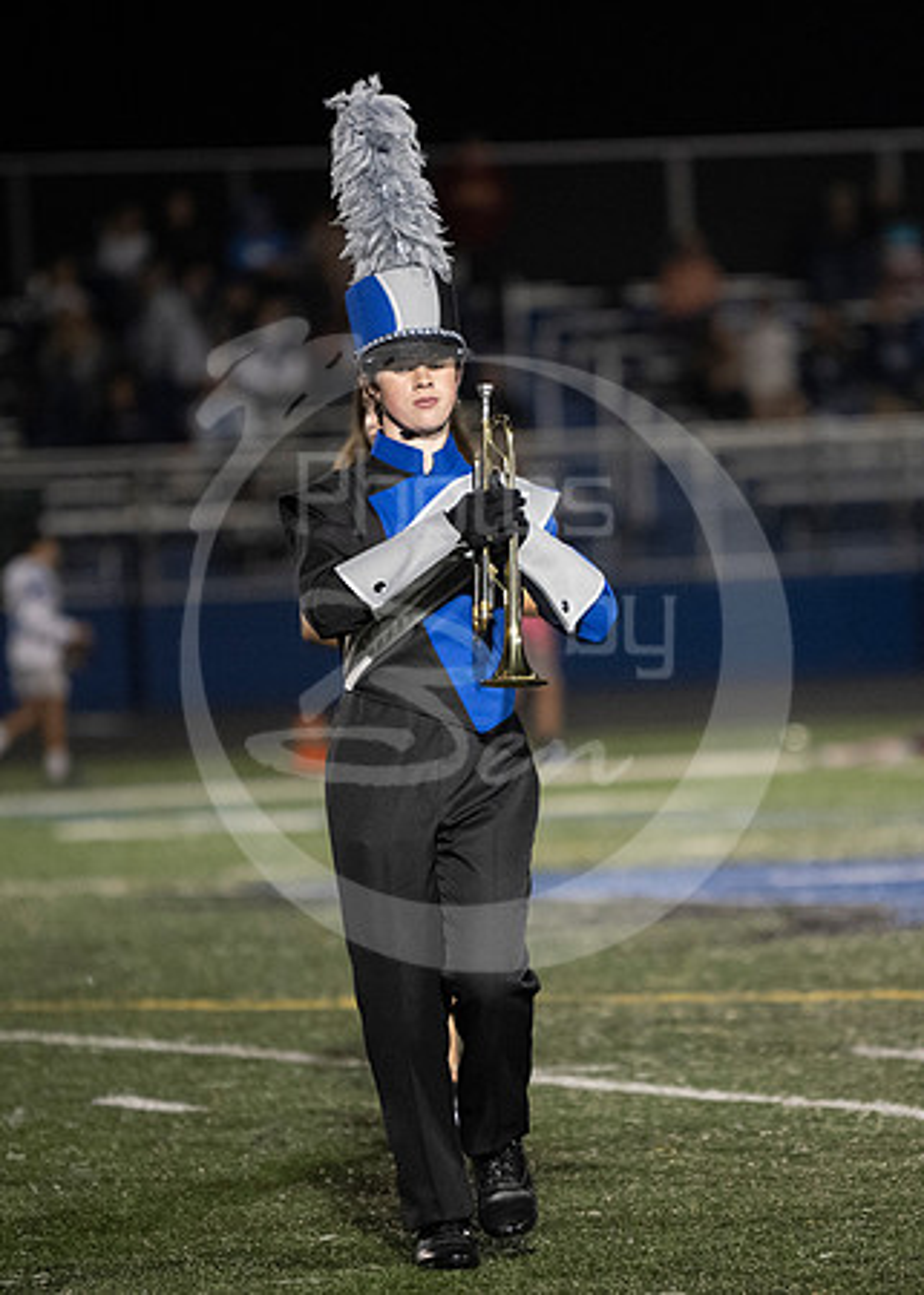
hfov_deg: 4.4
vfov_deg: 6.1
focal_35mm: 328
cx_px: 723
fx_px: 12069
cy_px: 670
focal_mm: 200
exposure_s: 1/640
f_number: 2.8
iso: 4000
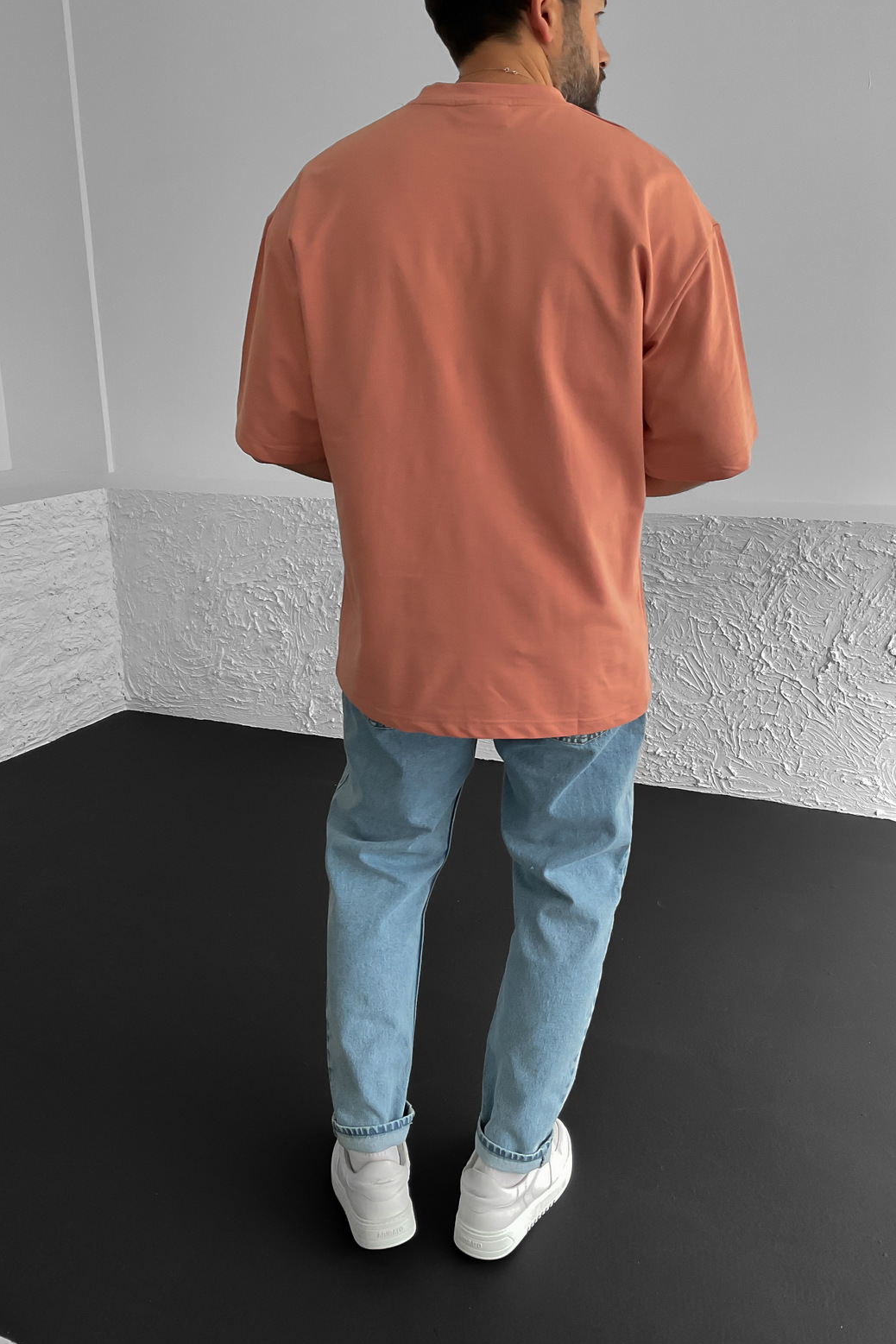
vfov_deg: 60.3
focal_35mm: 31
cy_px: 662
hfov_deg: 42.3
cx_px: 476
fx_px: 1157
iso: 64
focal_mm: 3
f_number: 1.8
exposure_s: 1/120
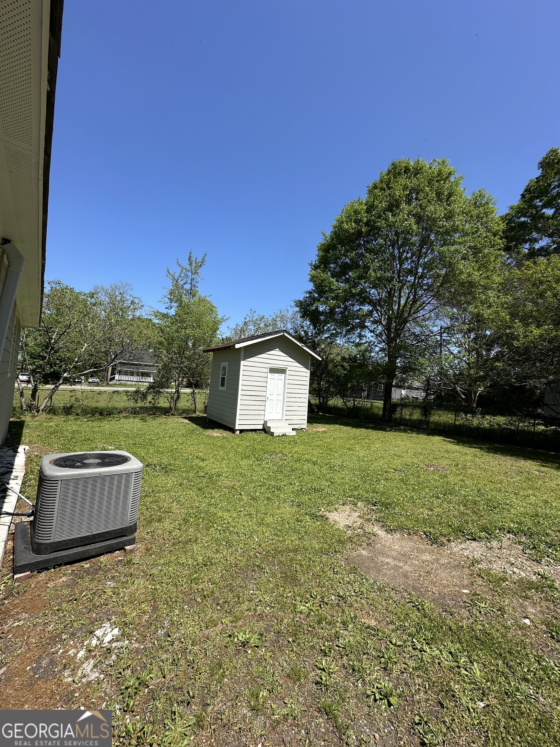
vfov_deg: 102.1
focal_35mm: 14
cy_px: 374
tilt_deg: +2.3
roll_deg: -5.5
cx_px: 280
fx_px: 302
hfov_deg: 85.7
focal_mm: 2.22
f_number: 2.2
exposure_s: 1/1642
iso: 50
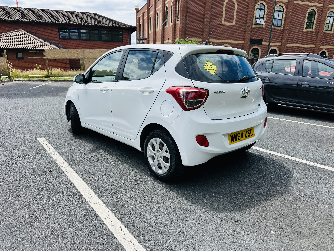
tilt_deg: -16.4
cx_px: 167
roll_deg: -2.0
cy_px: 126
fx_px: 232
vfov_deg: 56.8
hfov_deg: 71.6
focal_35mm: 24
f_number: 1.78
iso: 80
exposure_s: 1/3356
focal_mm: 6.86
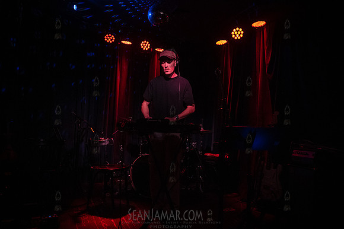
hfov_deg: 73.8
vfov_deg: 53.1
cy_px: 114
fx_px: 229
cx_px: 172
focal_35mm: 24
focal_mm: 24
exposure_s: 1/400
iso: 12800
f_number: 3.5
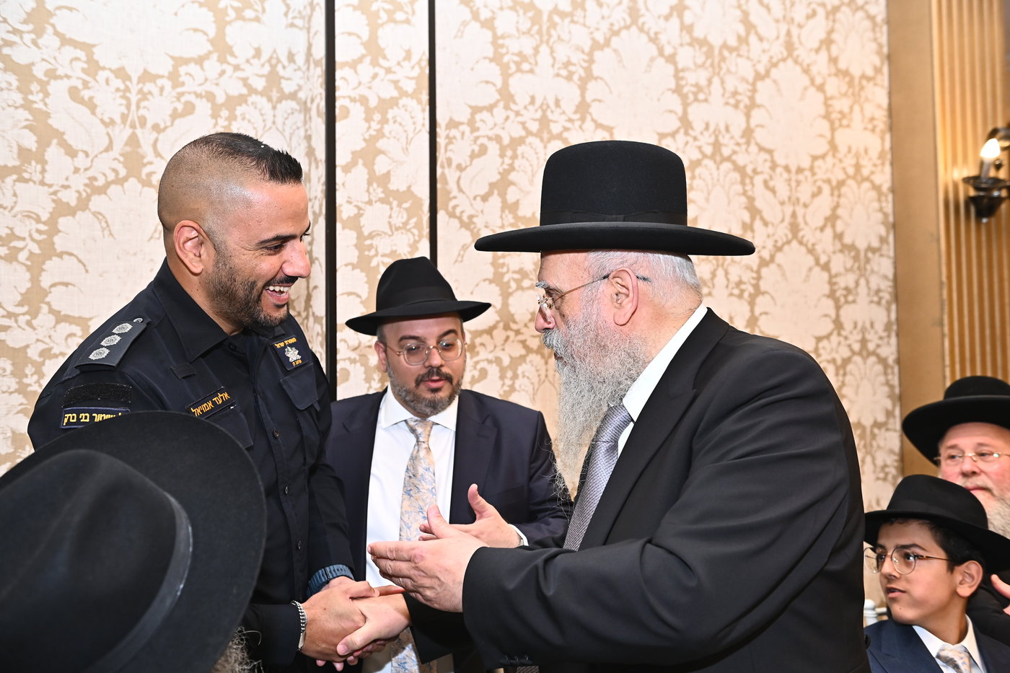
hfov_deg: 58.7
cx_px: 505
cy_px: 336
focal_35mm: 32
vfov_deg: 41.1
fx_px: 898
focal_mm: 32
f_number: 4
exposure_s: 1/200
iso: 1250
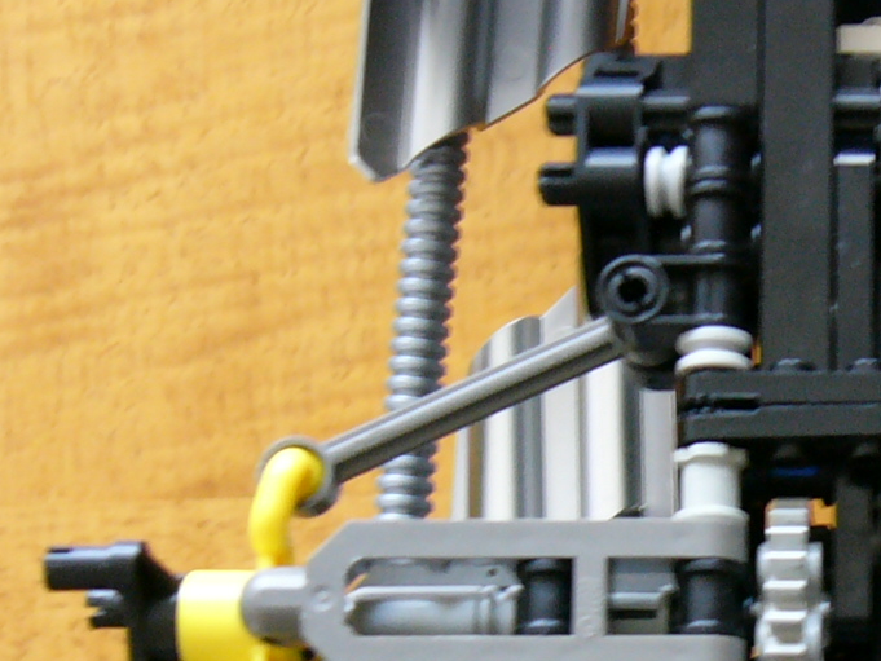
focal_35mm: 108
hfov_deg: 17.6
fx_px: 2749
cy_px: 635
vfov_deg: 13.5
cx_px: 973
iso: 200
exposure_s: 1/8
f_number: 3.2
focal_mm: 7.6
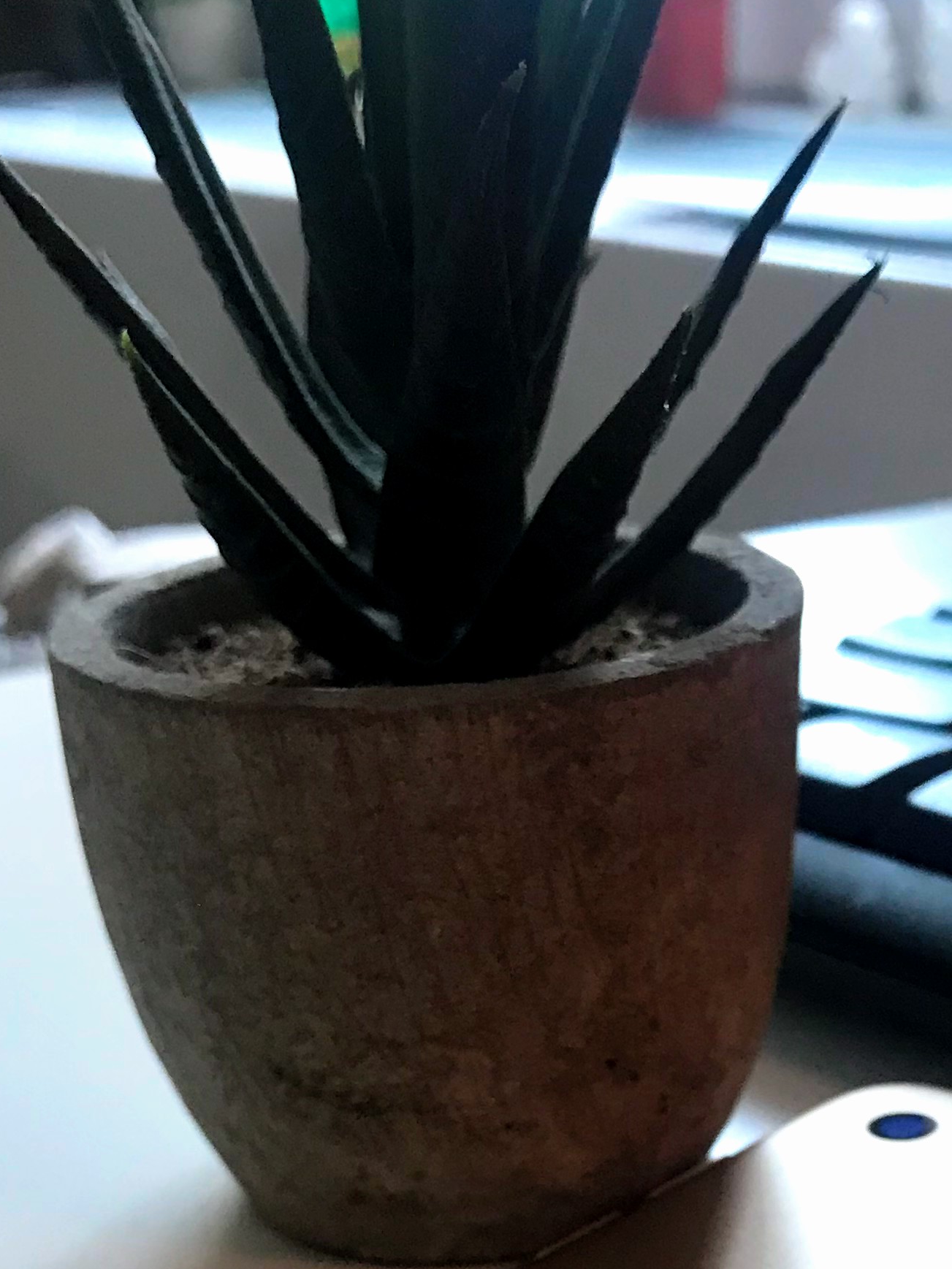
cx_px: 656
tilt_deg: -28.4
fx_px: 2383
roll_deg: +3.4
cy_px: 1295
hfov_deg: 22.5
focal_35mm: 65
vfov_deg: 27.9
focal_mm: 3.99
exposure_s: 1/32
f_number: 1.8
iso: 32
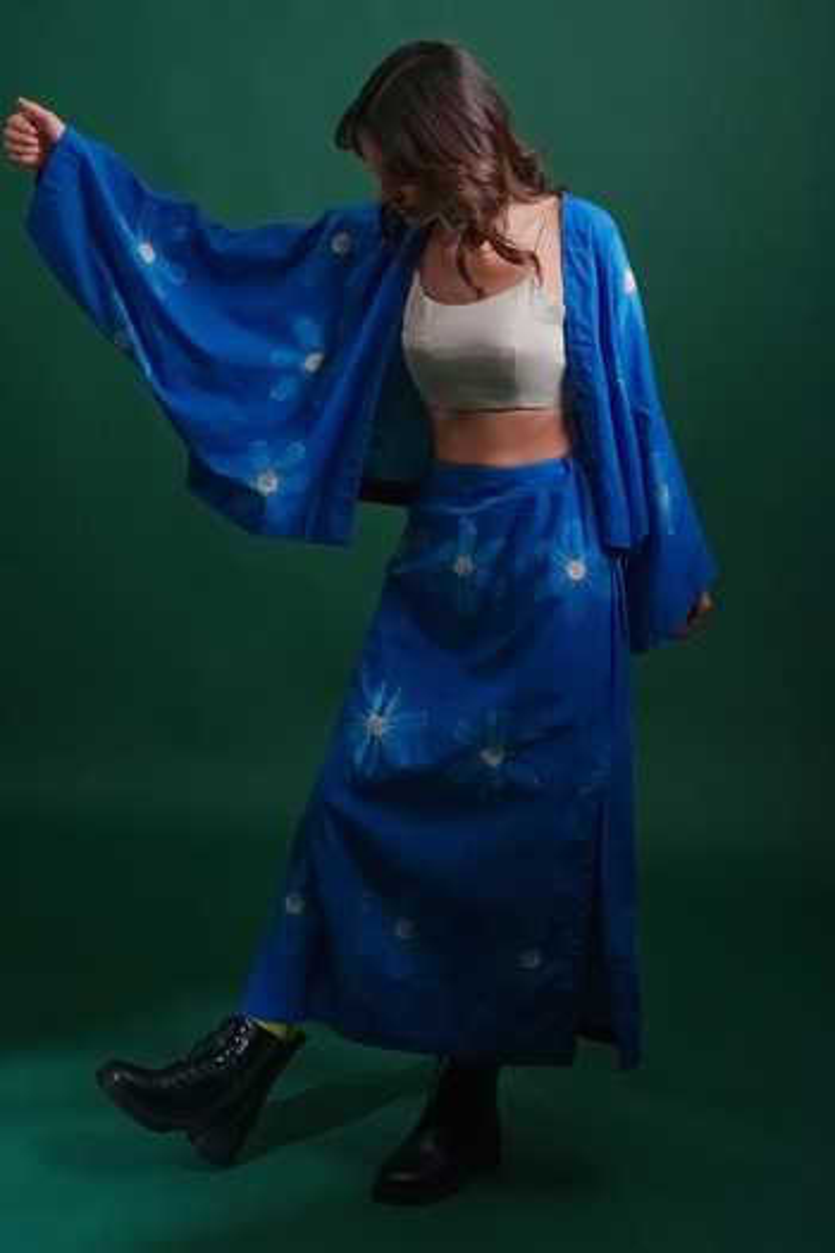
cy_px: 626
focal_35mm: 42
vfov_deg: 46.6
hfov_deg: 32.0
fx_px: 1454
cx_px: 418
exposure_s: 1/640
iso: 1250
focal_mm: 41.8
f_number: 2.8
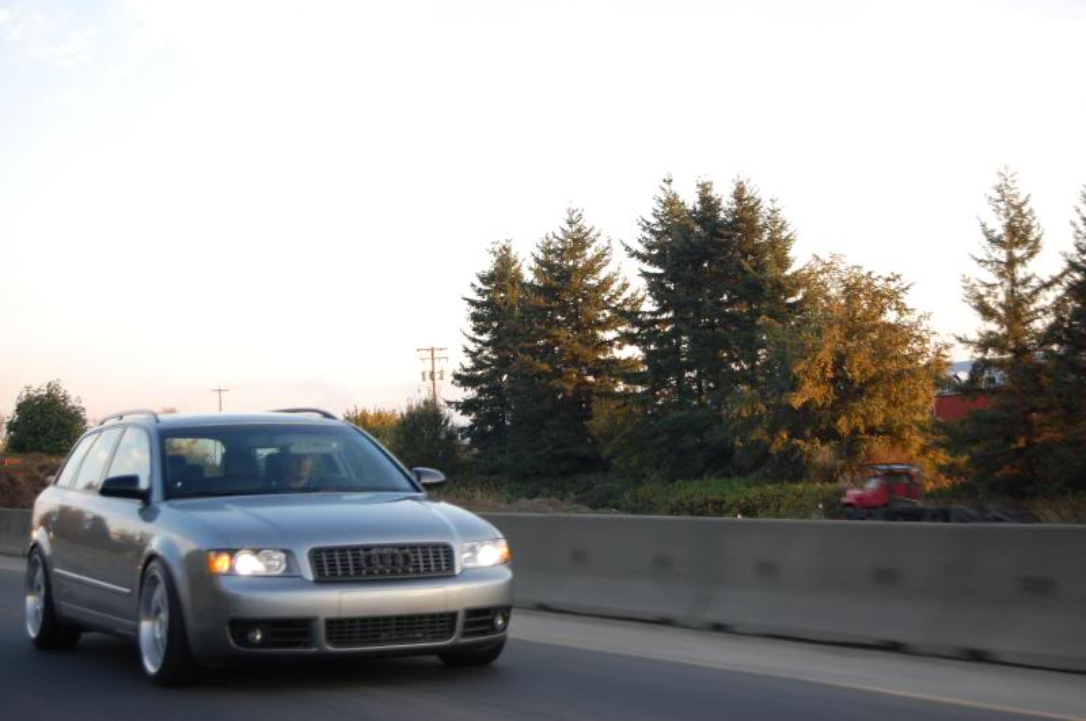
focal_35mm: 68
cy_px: 360
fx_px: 2033
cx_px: 543
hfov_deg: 29.9
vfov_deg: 20.1
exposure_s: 1/100
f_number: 5.3
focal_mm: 45
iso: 400
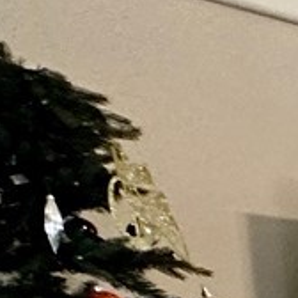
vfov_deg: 12.6
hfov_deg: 8.0
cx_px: 1210
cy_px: 633
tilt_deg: -8.6
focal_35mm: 118
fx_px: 1149
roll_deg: -1.1
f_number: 2.2
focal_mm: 2.22
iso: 250
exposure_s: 1/120
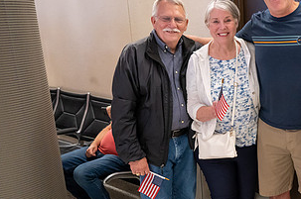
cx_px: 249
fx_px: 384
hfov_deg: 40.7
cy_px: 119
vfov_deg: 29.1
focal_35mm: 46
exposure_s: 1/200
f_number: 4
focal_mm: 24
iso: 8000
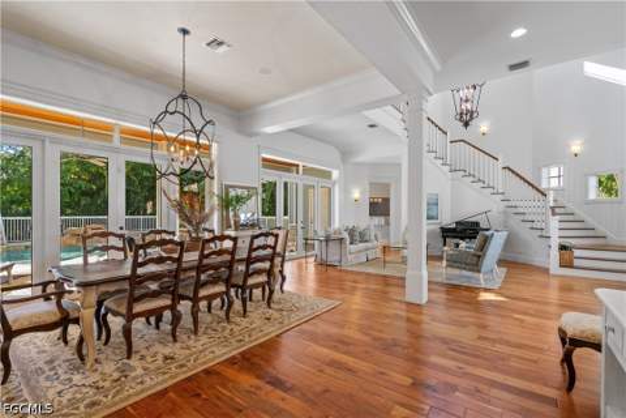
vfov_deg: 73.7
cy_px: 209
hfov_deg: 96.7
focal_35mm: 16
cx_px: 313
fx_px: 278
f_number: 8
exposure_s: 1/25
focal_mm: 16
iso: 400
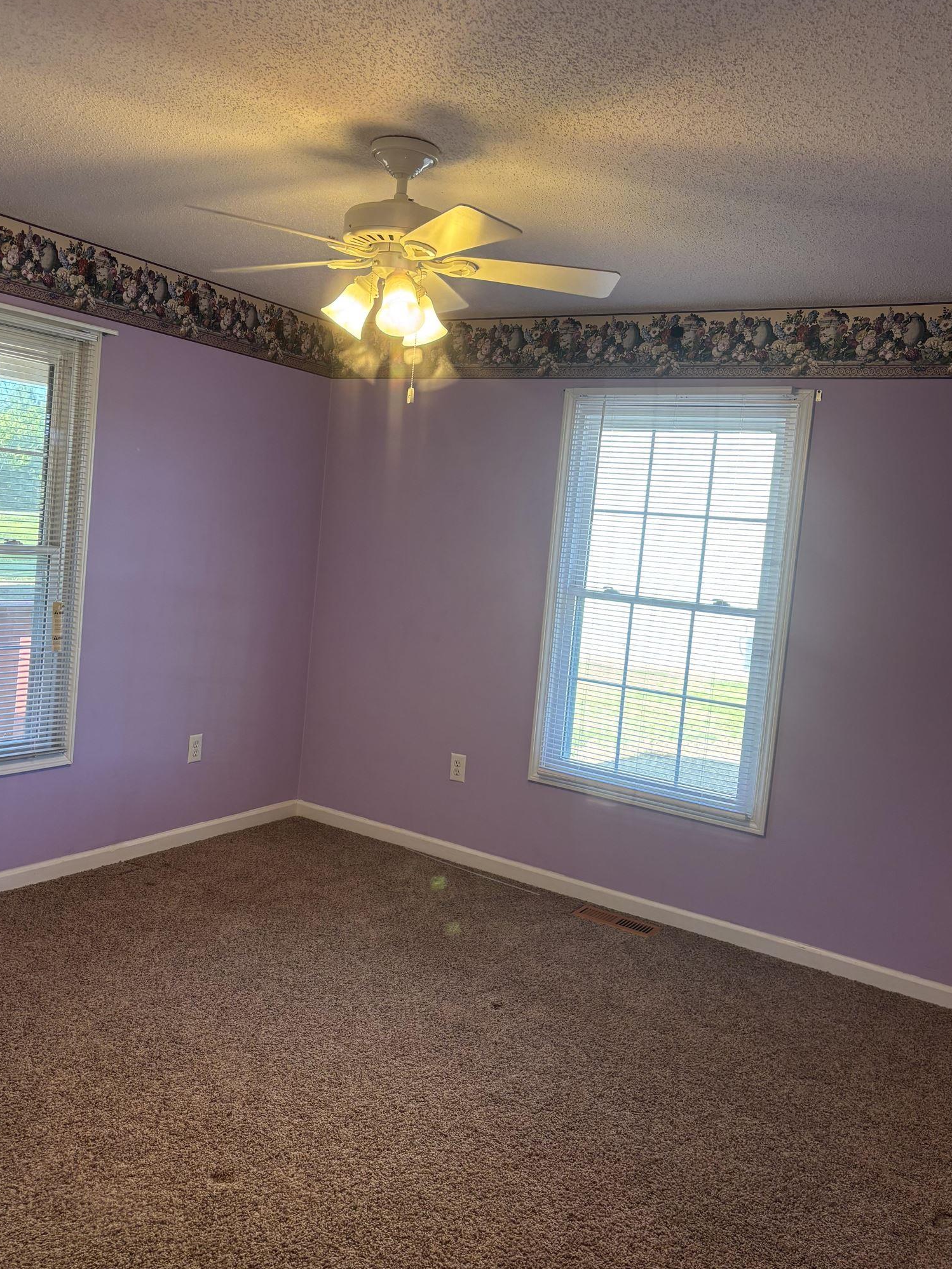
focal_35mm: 30
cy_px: 592
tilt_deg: -3.4
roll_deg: -6.5
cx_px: 420
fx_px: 1100
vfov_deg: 59.9
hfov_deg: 46.7
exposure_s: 1/60
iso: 80
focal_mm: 5.96
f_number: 1.6
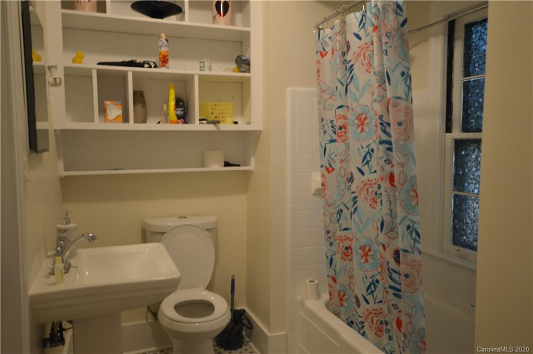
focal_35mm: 30
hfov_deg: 62.0
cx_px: 266
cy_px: 177
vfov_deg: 43.5
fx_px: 444
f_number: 3.5
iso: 400
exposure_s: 1/30
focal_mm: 20
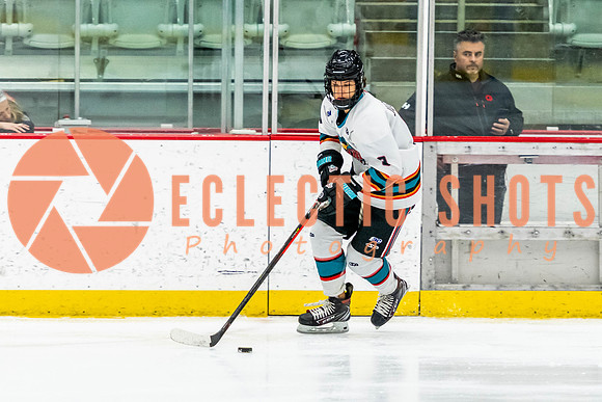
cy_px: 251
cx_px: 399
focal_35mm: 305
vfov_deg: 4.5
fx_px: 5106
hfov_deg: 6.7
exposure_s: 1/640
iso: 2800
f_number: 2.8
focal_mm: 155
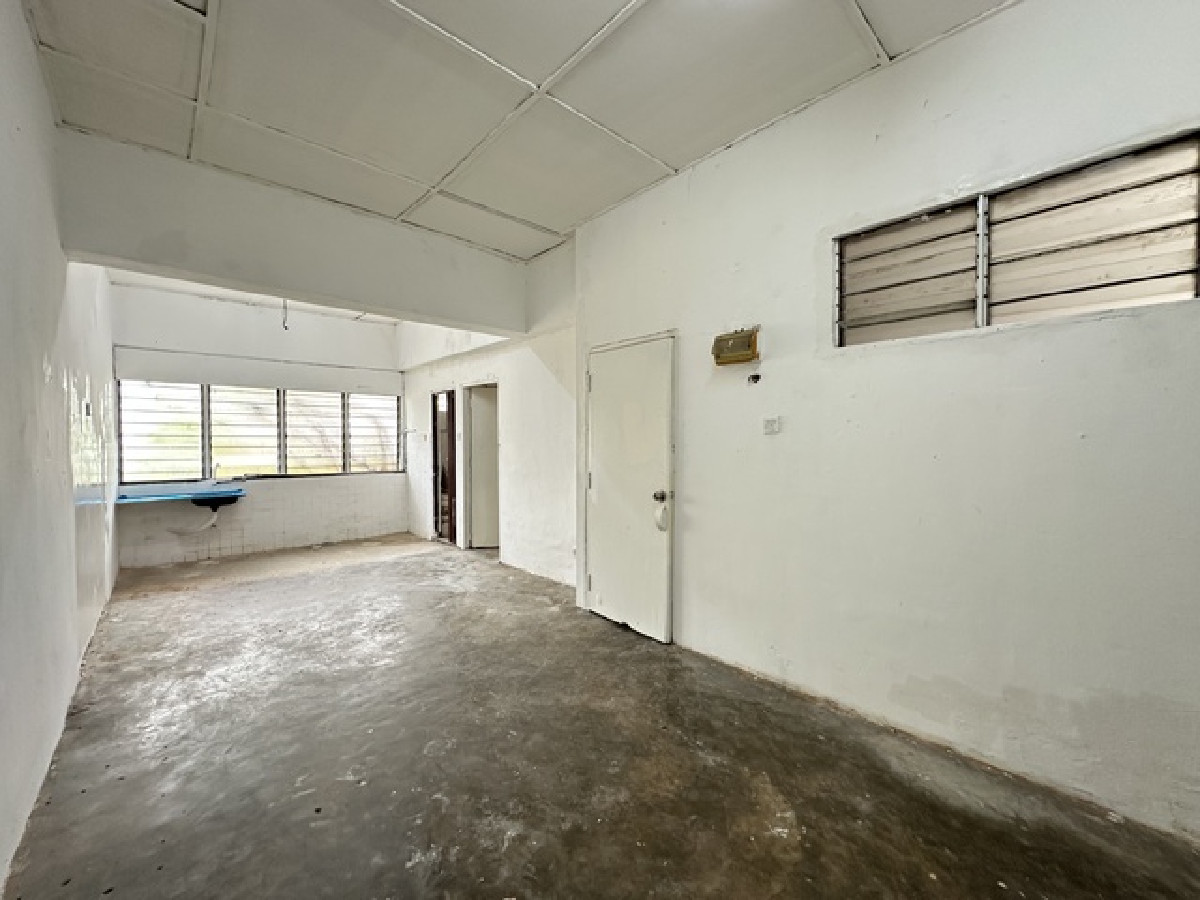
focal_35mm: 14
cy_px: 450
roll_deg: -0.4
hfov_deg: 102.1
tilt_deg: -1.2
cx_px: 600
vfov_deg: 85.7
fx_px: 485
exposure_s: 1/50
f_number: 2.2
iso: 160
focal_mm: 2.22
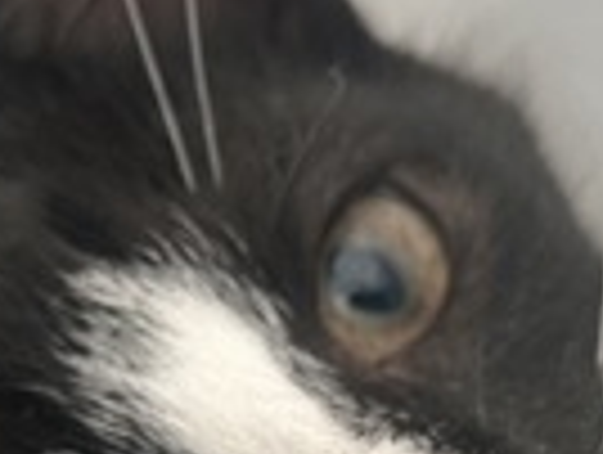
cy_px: 557
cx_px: 220
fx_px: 3194
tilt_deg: -24.1
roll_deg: +12.1
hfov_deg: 10.8
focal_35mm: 183
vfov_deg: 8.1
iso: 80
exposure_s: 1/144
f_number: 1.78
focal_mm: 6.86
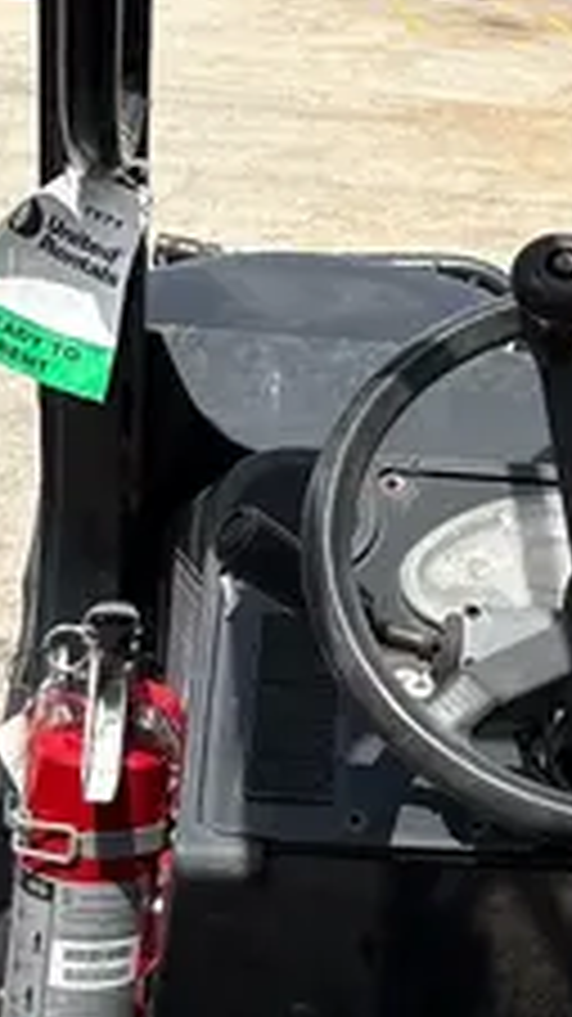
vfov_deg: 23.1
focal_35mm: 92
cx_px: 599
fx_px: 2483
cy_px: 367
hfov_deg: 12.9
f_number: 1.6
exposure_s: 1/3448
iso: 50
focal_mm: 5.96
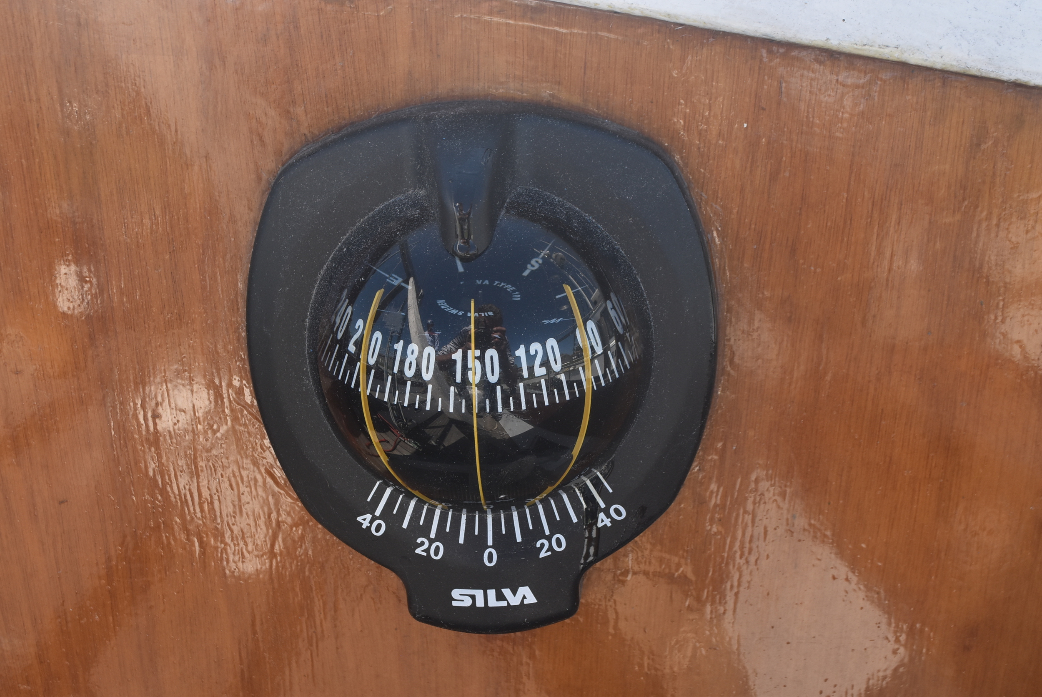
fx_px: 1303
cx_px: 521
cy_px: 348
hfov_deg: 43.6
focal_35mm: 45
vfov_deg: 29.9
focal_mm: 30
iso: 400
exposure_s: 1/250
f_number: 8
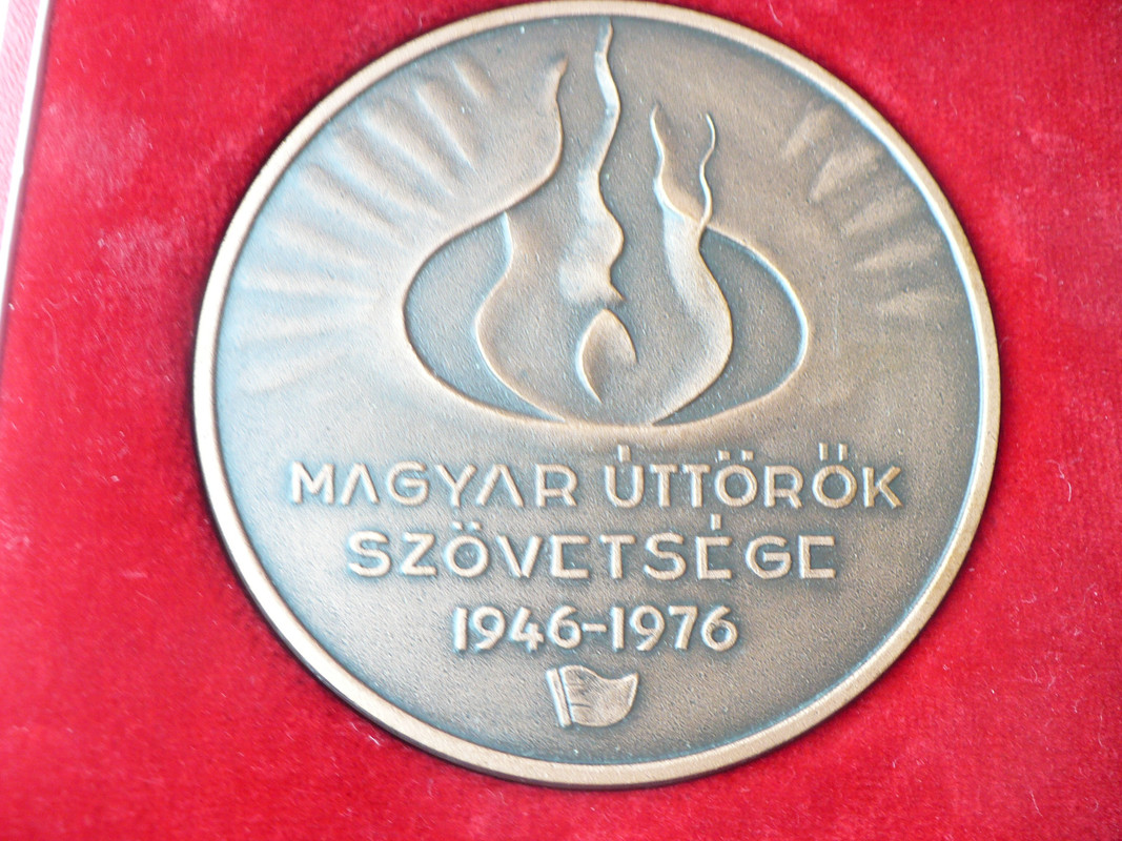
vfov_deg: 38.7
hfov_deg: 50.1
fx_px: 1199
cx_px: 561
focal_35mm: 37
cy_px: 420
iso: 160
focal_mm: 6.1
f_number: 2.8
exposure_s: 1/30
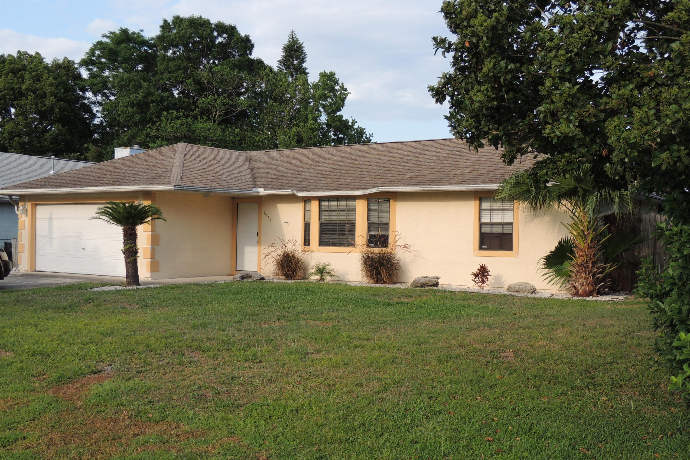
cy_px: 243
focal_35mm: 42
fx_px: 805
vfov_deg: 31.9
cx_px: 343
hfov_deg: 46.4
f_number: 3.3
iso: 100
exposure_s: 1/400
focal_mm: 7.1
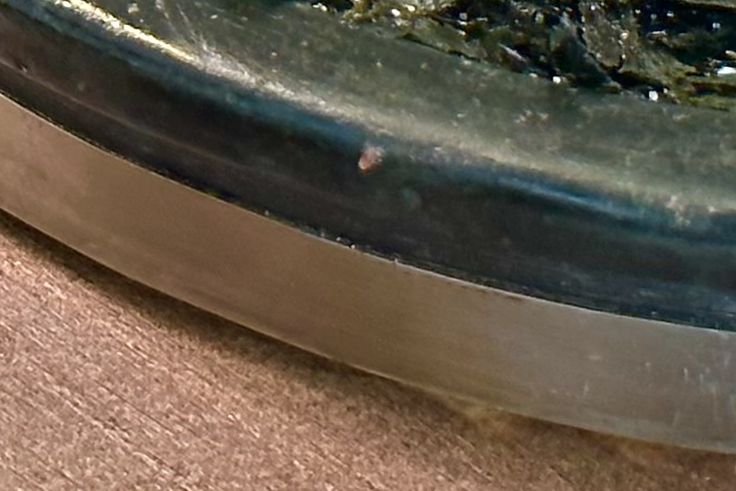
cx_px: 754
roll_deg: -0.9
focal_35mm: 251
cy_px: -713
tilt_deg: -40.4
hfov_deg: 8.2
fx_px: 5132
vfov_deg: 5.3
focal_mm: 6.86
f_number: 1.78
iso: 80
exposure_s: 1/105
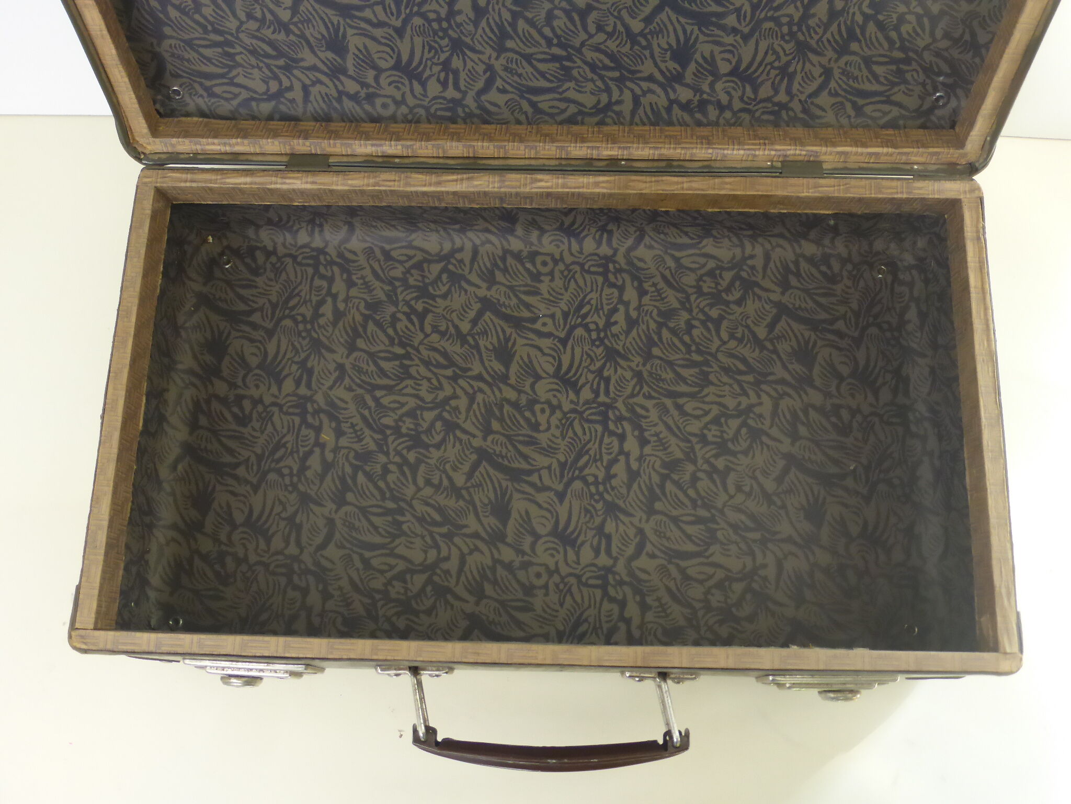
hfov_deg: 60.0
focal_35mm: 30
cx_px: 536
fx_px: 928
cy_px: 402
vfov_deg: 46.8
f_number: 3.6
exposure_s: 1/60
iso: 400
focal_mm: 5.4
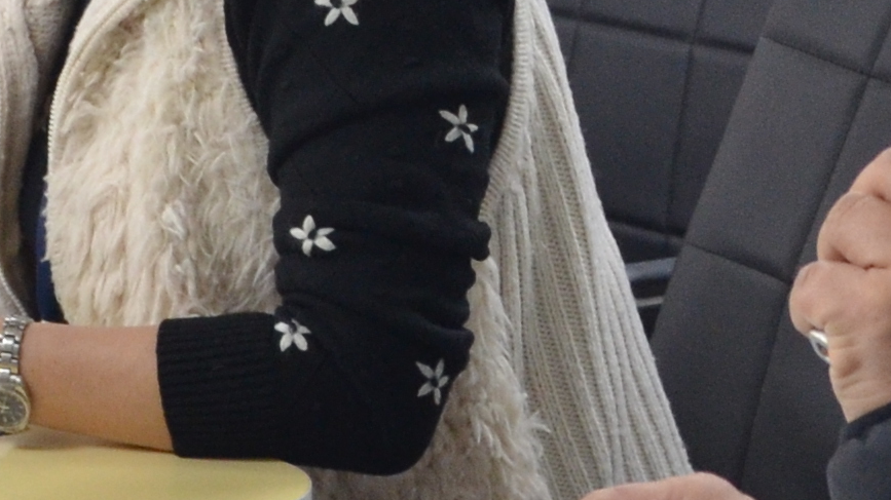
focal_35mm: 214
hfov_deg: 9.9
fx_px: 5054
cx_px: 1035
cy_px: -186
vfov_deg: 5.6
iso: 800
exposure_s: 1/60
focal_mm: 24
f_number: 5
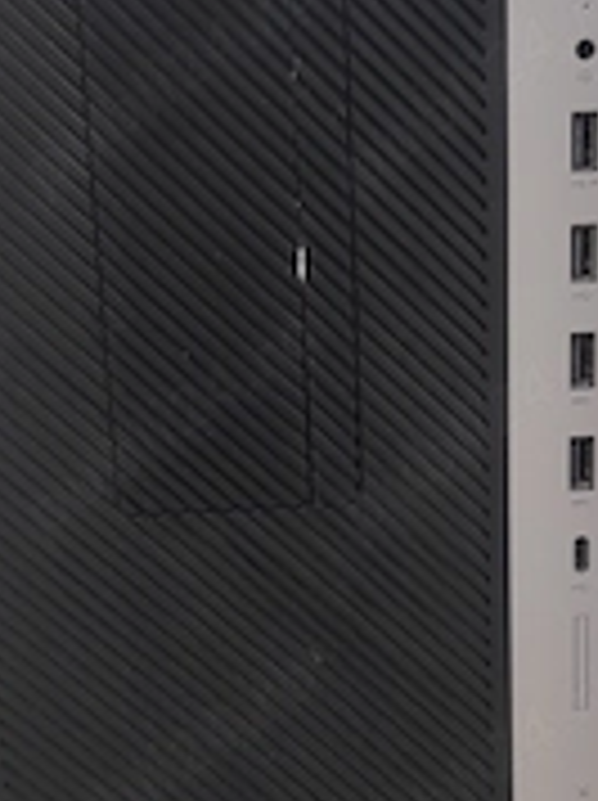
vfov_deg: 35.4
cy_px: 500
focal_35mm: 54
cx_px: 328
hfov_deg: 27.0
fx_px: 1247
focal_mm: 5.25
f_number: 1.75
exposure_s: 1/33.3
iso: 713
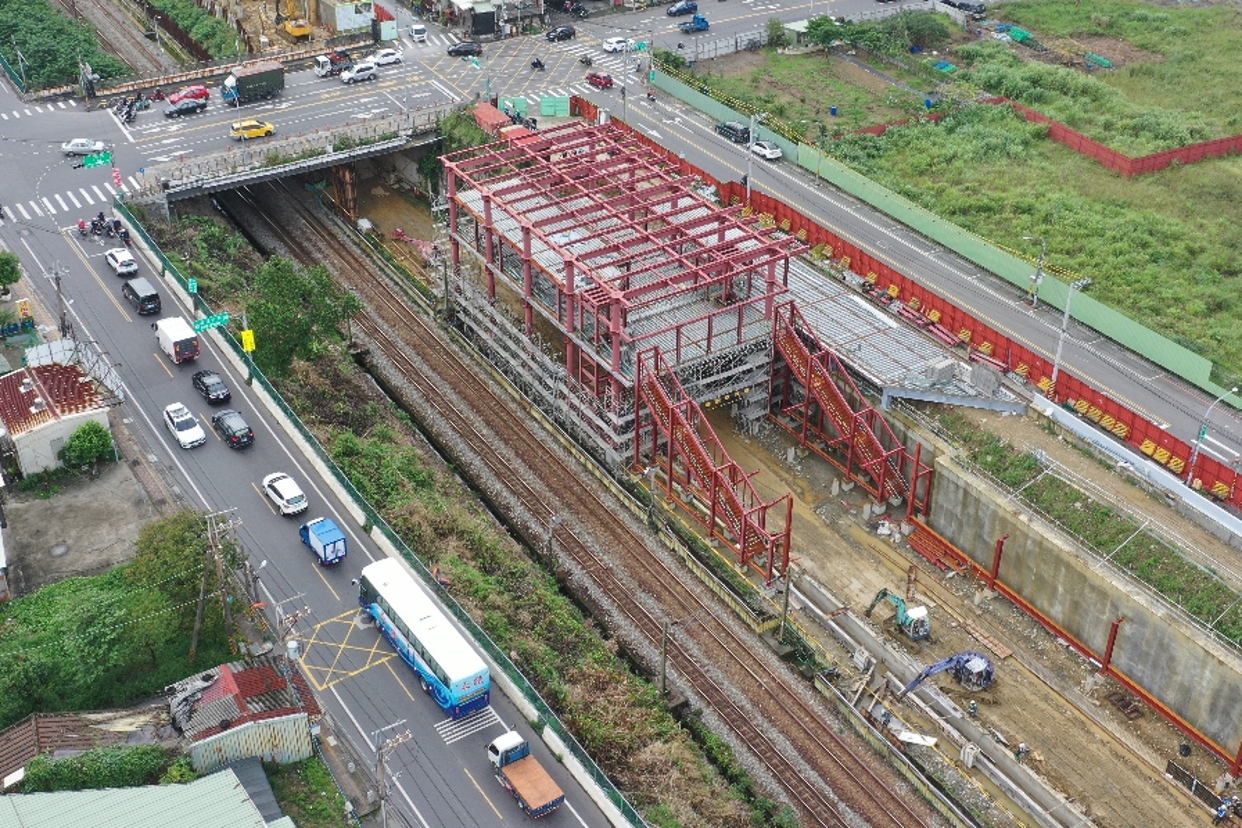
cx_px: 609
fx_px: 1380
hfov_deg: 48.5
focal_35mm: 40
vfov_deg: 33.2
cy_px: 314
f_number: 4.5
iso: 100
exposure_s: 1/200
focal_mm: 10.26
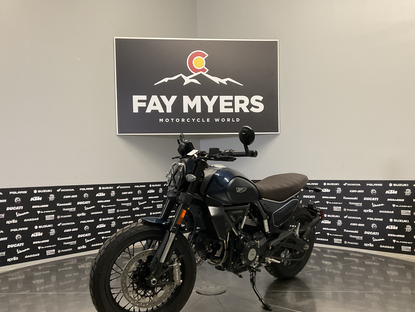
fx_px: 408
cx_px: 225
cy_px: 176
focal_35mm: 34
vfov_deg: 41.7
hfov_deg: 53.9
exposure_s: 1/60
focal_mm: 3
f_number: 1.8
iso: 200
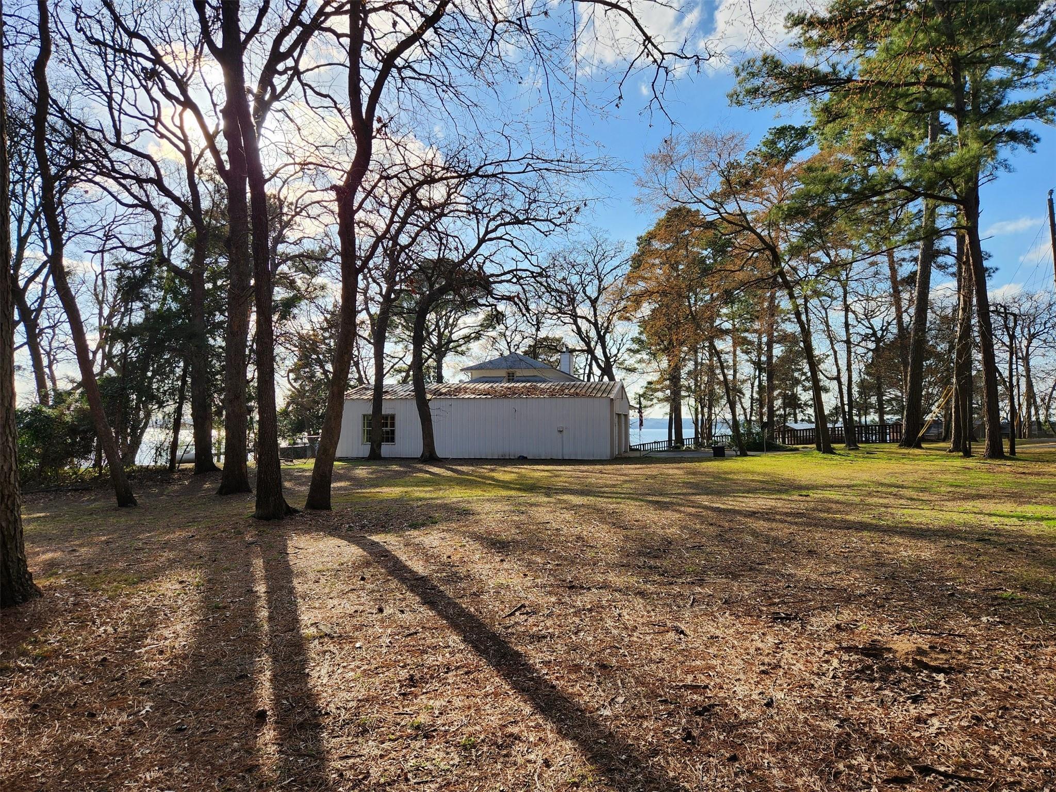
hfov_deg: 73.9
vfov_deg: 58.9
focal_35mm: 23
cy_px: 396
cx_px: 528
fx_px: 702
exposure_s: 1/1318
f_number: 1.8
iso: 20
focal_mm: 5.4
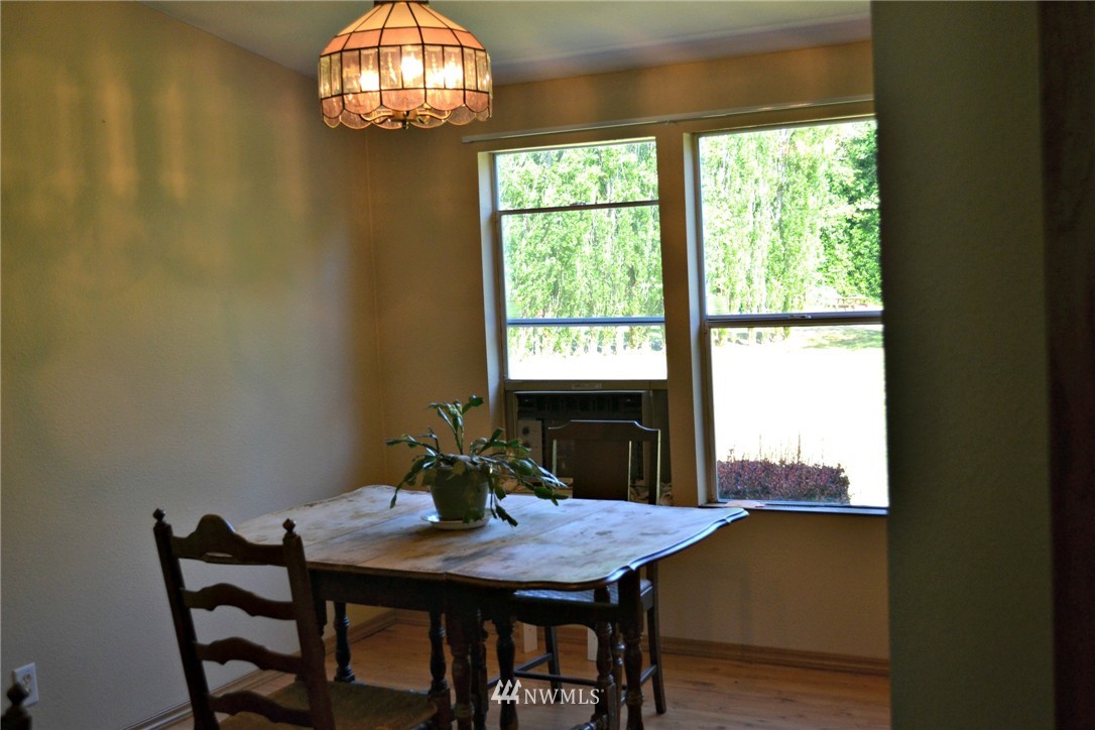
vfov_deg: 31.9
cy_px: 365
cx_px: 548
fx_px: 1277
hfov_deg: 46.4
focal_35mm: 42
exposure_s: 1/100
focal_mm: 28
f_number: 5
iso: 400
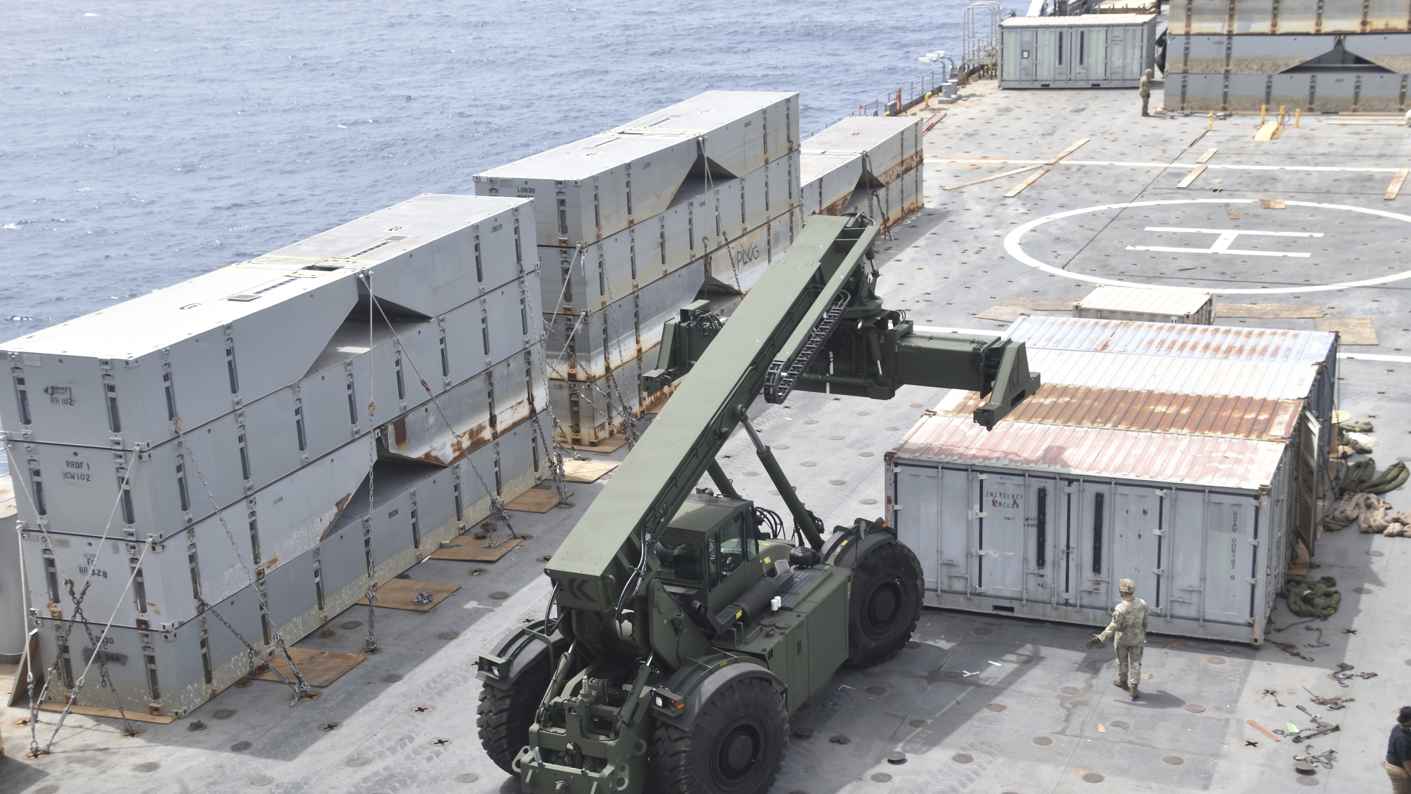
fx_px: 2115
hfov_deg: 36.9
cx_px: 719
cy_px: 460
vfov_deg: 21.2
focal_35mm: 57
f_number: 8
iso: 125
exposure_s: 1/250
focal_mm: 35
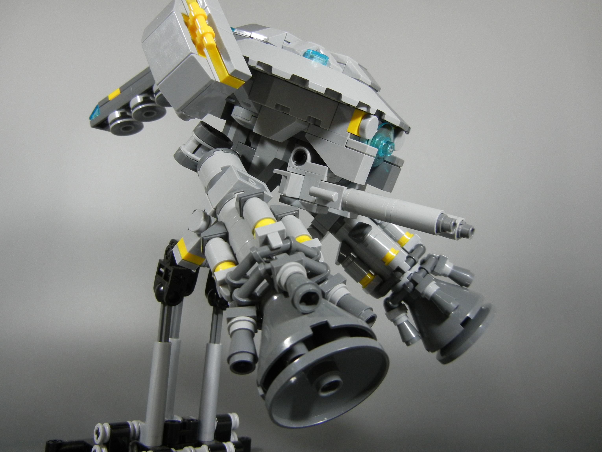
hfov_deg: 56.8
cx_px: 286
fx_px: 557
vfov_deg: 44.2
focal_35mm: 32
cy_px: 221
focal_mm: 5.4
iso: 400
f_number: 3.5
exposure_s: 1/60.7
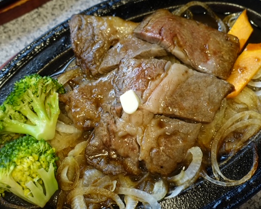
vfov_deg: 34.9
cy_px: 104
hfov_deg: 42.9
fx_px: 332
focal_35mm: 43
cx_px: 124
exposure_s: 1/40
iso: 400
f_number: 2.8
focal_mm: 14.1
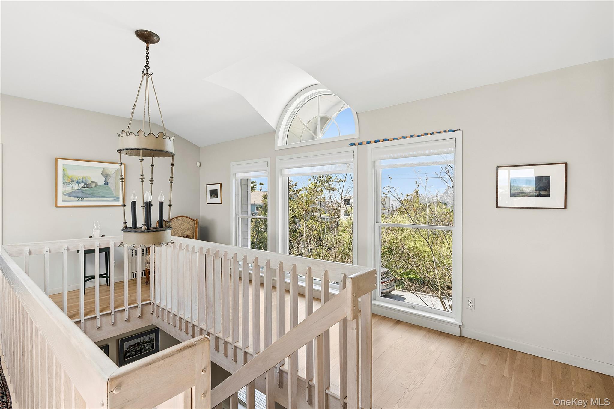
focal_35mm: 17
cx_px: 307
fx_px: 290
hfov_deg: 93.3
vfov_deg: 70.4
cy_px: 204
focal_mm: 17
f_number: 9
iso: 250
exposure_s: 1/60
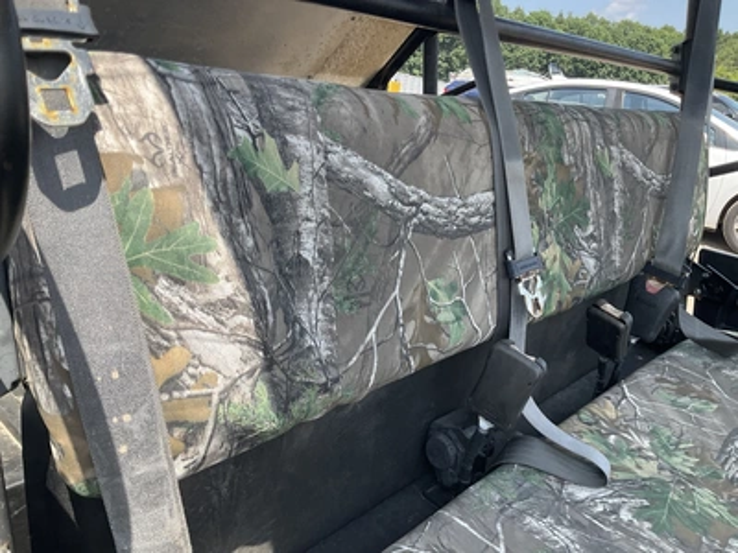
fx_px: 618
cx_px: 369
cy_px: 276
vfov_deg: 48.2
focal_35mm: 29
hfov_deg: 61.7
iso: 25
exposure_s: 1/500
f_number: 1.8
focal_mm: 3
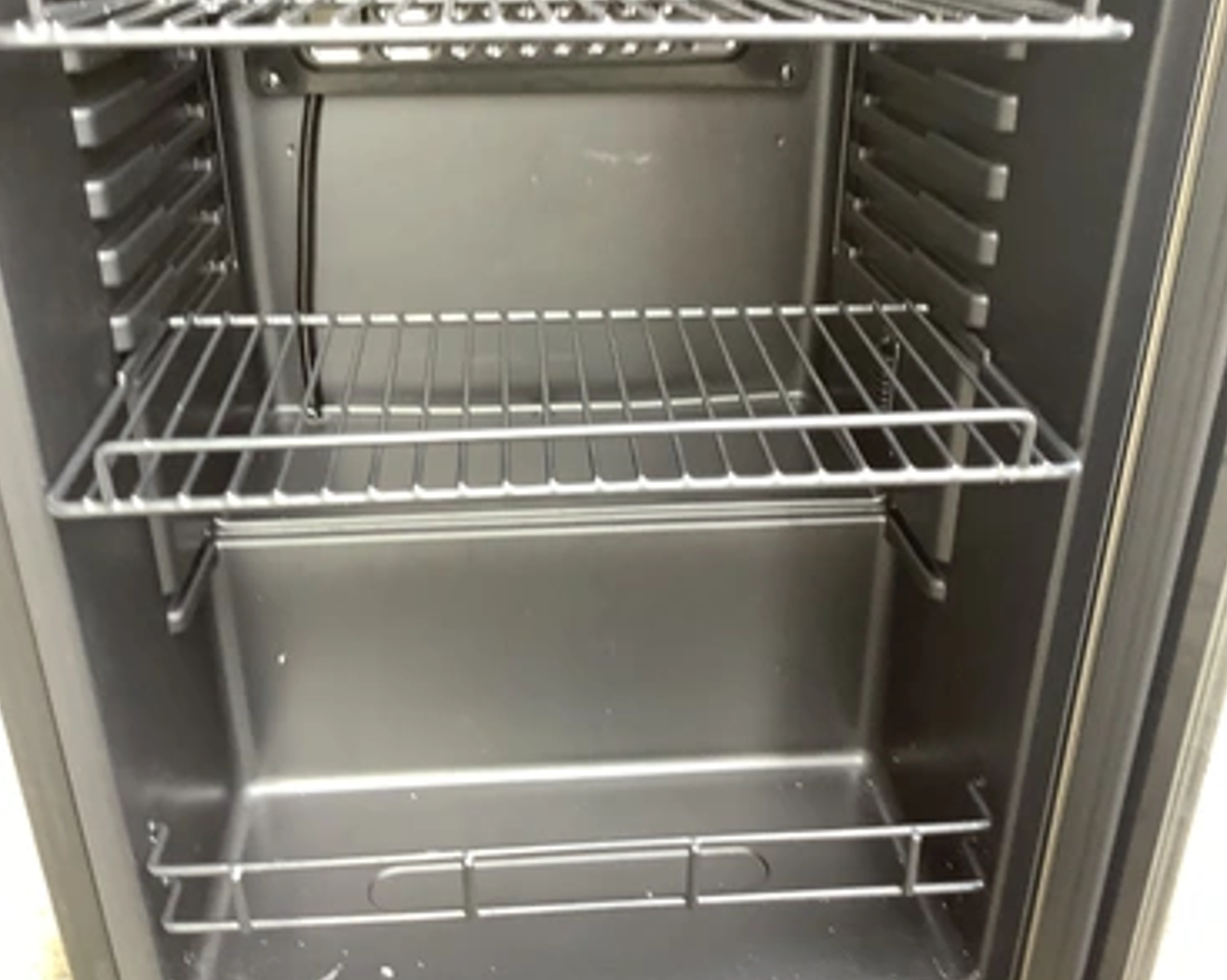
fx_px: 1197
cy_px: 488
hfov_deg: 54.2
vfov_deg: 44.5
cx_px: 588
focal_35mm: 33
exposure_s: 1/60
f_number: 2.4
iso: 160
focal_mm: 3.3
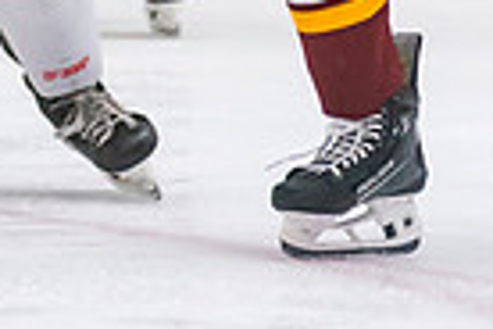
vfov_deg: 1.3
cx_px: 545
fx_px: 14515
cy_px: -422
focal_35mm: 1060
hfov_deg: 1.9
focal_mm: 140
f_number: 2.8
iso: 3200
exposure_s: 1/640
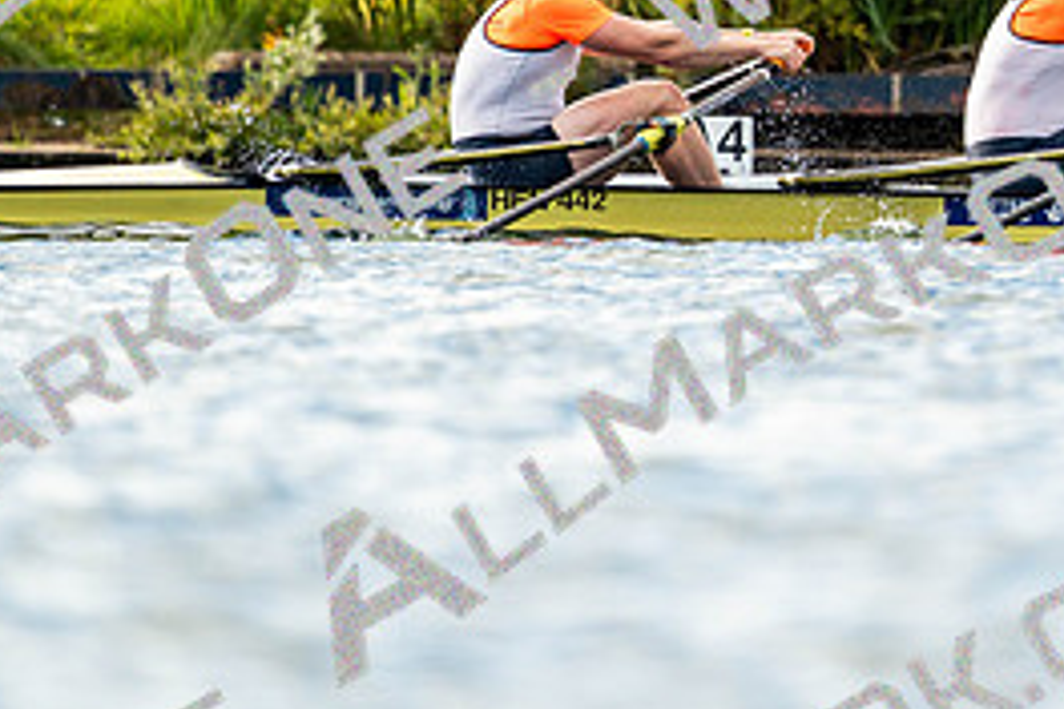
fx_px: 38892
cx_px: 1141
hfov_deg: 1.6
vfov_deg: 1.0
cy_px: 62
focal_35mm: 1316
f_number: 6.3
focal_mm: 600
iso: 400
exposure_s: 1/2000
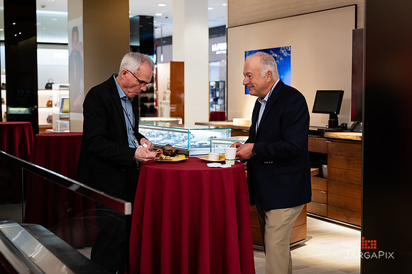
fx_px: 584
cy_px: 128
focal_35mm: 51
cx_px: 206
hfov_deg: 38.9
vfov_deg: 26.4
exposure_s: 1/160
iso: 1000
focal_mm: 47
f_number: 3.2
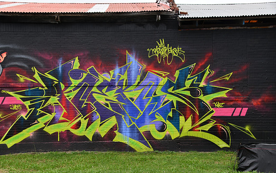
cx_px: 138
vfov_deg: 25.8
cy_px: 82
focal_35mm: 50
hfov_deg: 40.3
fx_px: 376
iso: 320
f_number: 5.6
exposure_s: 1/250
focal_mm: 32
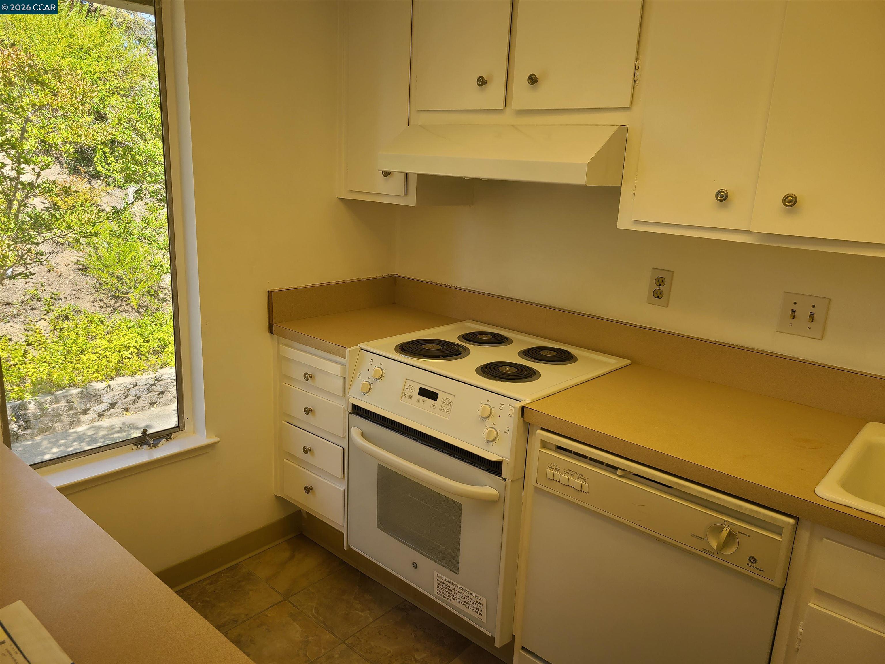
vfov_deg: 53.1
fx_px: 665
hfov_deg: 67.3
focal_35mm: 26
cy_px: 332
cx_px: 442
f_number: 1.8
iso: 40
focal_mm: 5.4
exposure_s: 1/261
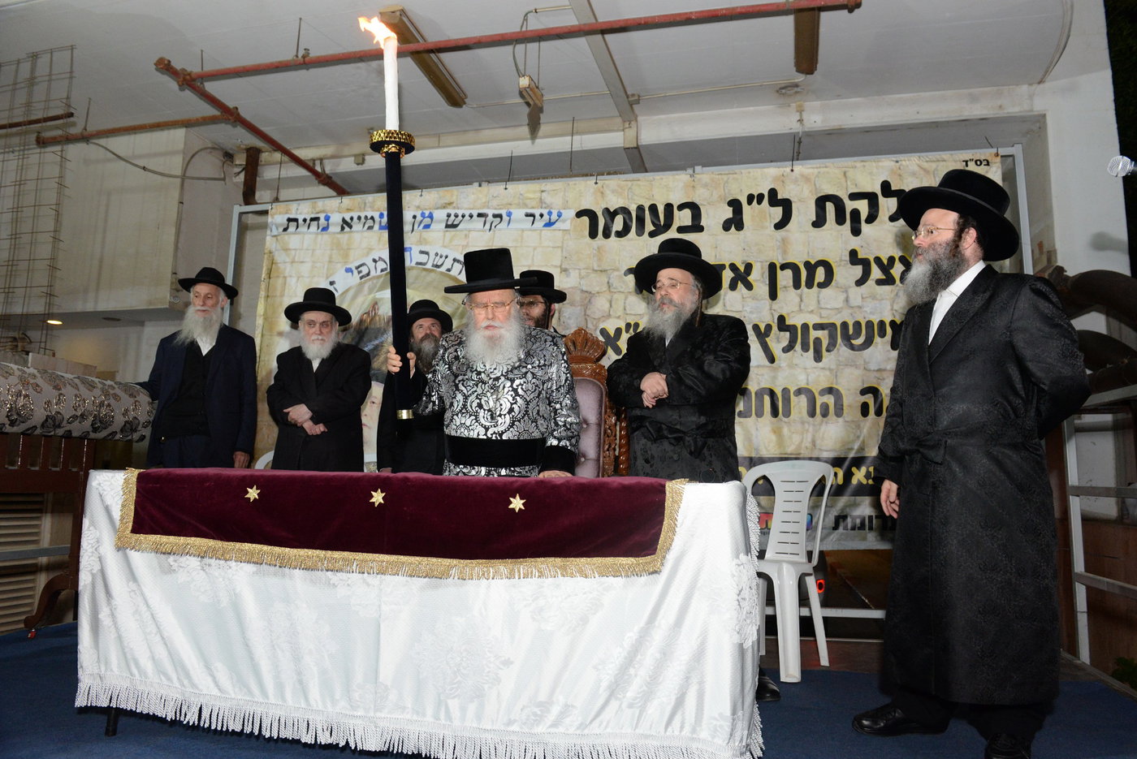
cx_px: 568
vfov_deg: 53.2
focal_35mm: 24
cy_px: 380
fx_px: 758
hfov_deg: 73.7
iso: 2500
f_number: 5.6
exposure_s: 1/160
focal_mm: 24
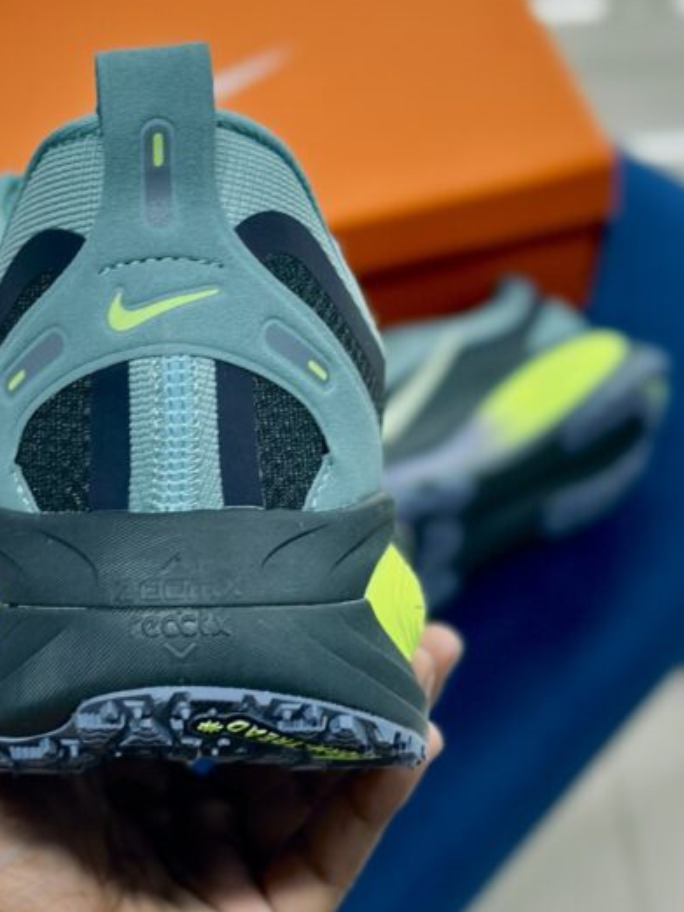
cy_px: 510
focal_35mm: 86
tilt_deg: -52.5
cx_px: 206
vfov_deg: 22.7
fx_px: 2265
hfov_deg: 17.1
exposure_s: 1/121
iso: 100
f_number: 1.78
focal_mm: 6.86
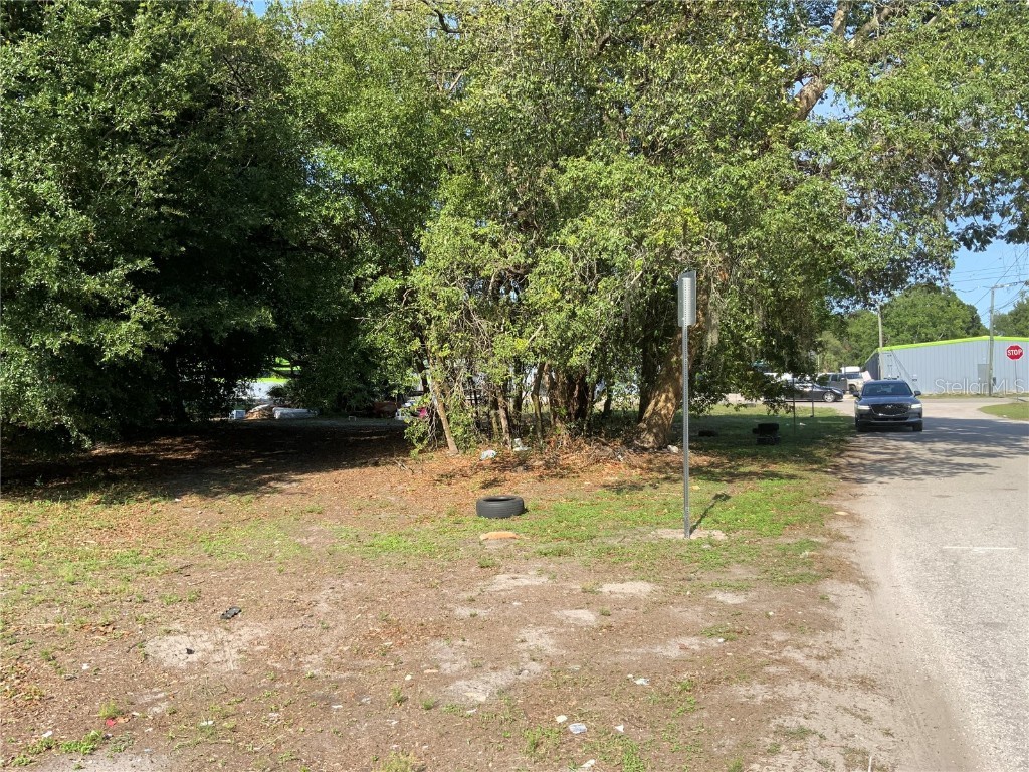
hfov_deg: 61.7
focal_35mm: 29
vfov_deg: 48.2
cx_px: 514
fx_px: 862
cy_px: 386
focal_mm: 3
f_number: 1.8
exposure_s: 1/869
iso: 16
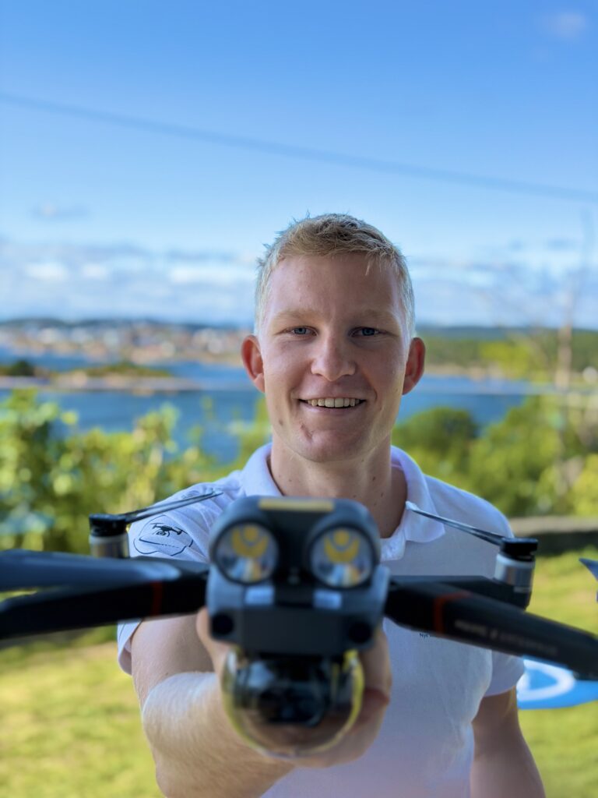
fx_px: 1106
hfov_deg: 30.3
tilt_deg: -4.2
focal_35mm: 48
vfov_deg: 39.7
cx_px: 299
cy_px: 399
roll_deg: -2.5
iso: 80
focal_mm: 6.76
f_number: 1.78
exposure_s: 1/3226
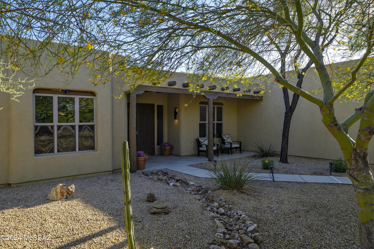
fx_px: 249
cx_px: 187
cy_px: 124
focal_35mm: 24
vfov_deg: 53.1
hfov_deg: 73.8
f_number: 9
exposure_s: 1/60
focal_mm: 24
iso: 100
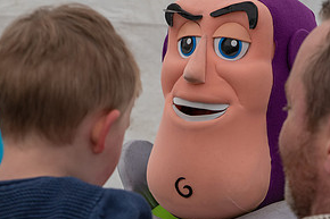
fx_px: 1283
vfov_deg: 9.8
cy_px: 182
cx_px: 207
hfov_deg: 14.6
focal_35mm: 140
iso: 320
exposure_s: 1/250
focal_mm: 70
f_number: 6.3
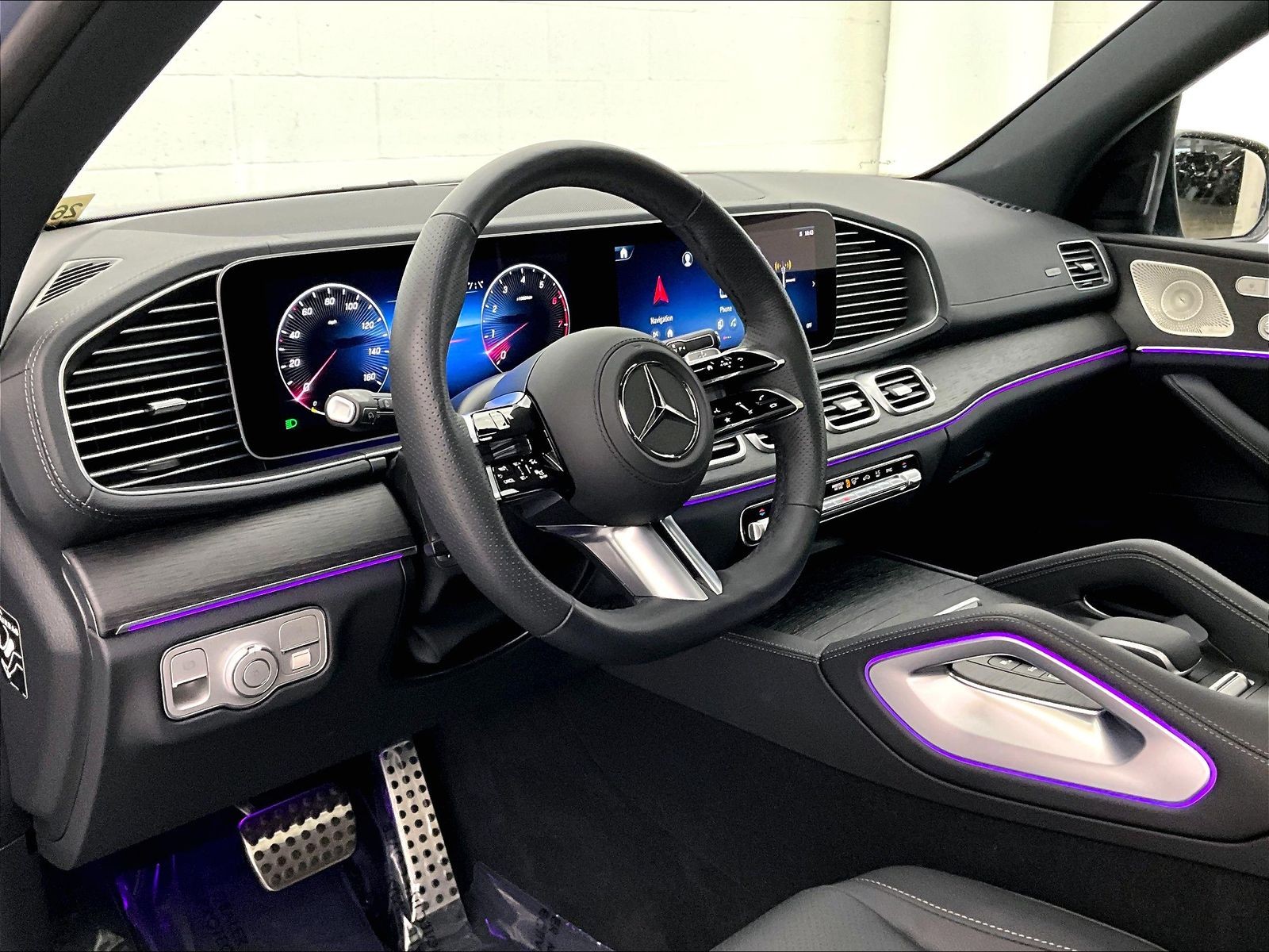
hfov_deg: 61.7
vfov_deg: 48.2
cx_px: 634
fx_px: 1063
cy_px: 476
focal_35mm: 29
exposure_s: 1/40
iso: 200
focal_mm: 3
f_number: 1.8
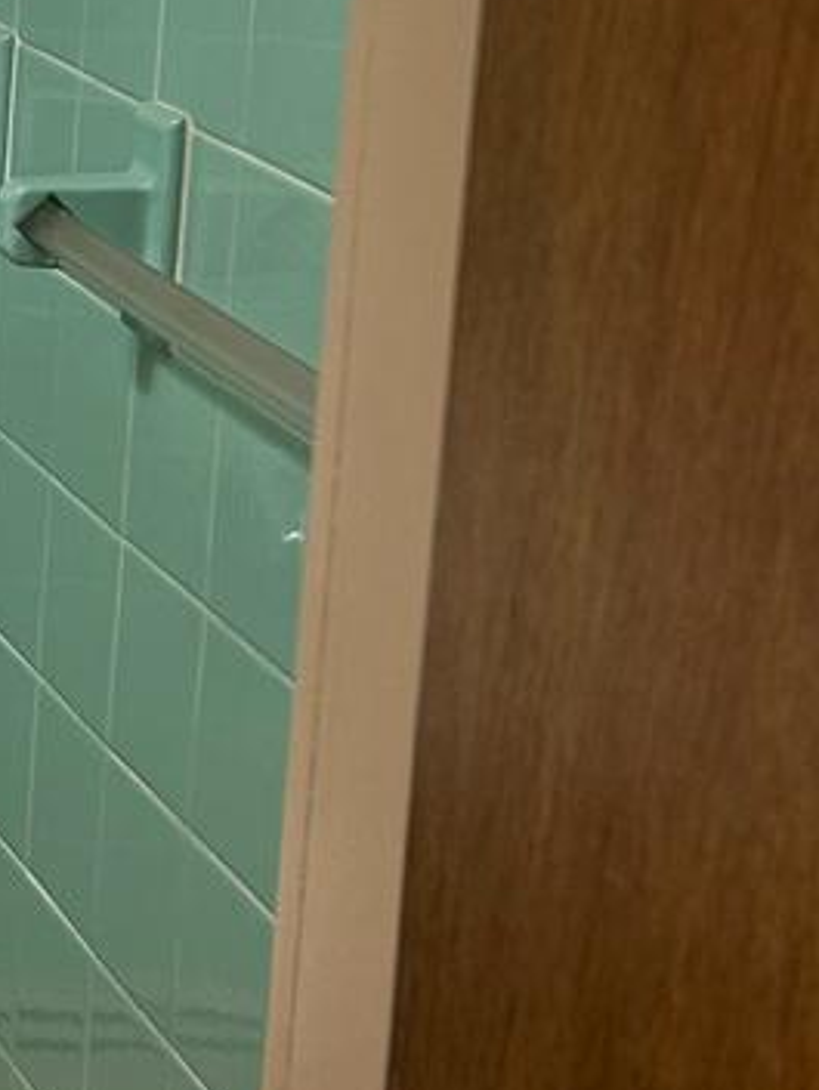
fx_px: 3563
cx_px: -906
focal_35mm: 113
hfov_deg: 11.6
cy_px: 0
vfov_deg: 17.0
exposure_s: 1/60
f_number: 1.5
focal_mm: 5.7
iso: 100
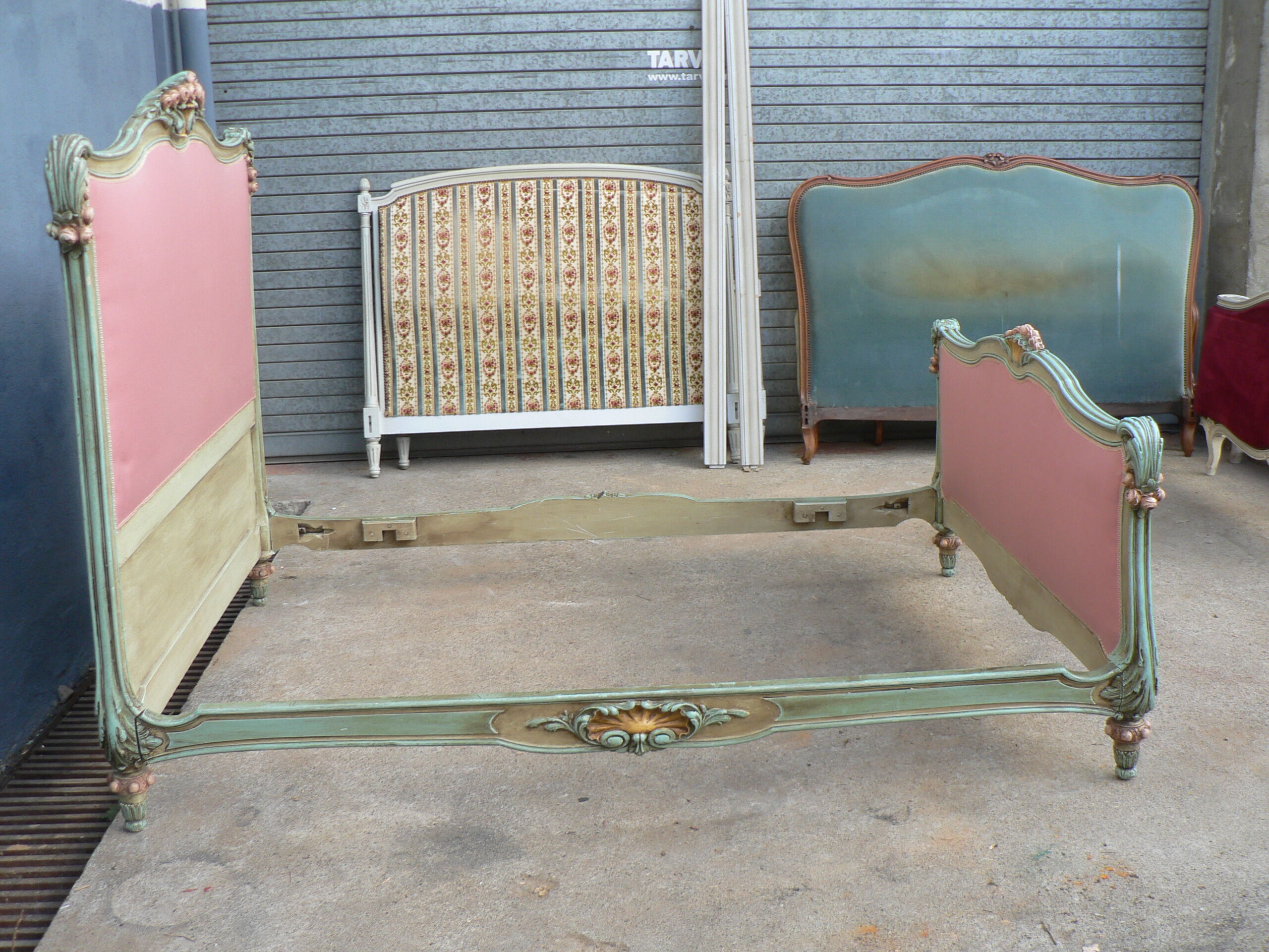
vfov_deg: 39.7
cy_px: 476
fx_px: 1320
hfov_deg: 51.4
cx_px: 634
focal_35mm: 36
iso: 80
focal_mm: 6
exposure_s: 1/60
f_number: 2.8
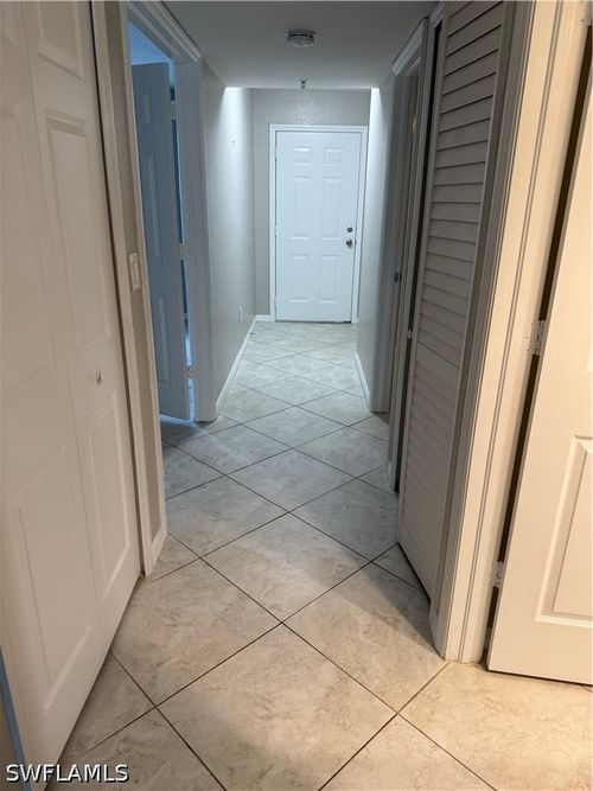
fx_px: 548
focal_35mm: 24
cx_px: 296
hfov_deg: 56.8
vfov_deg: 71.6
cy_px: 396
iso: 125
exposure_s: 1/60
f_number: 1.78
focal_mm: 6.76
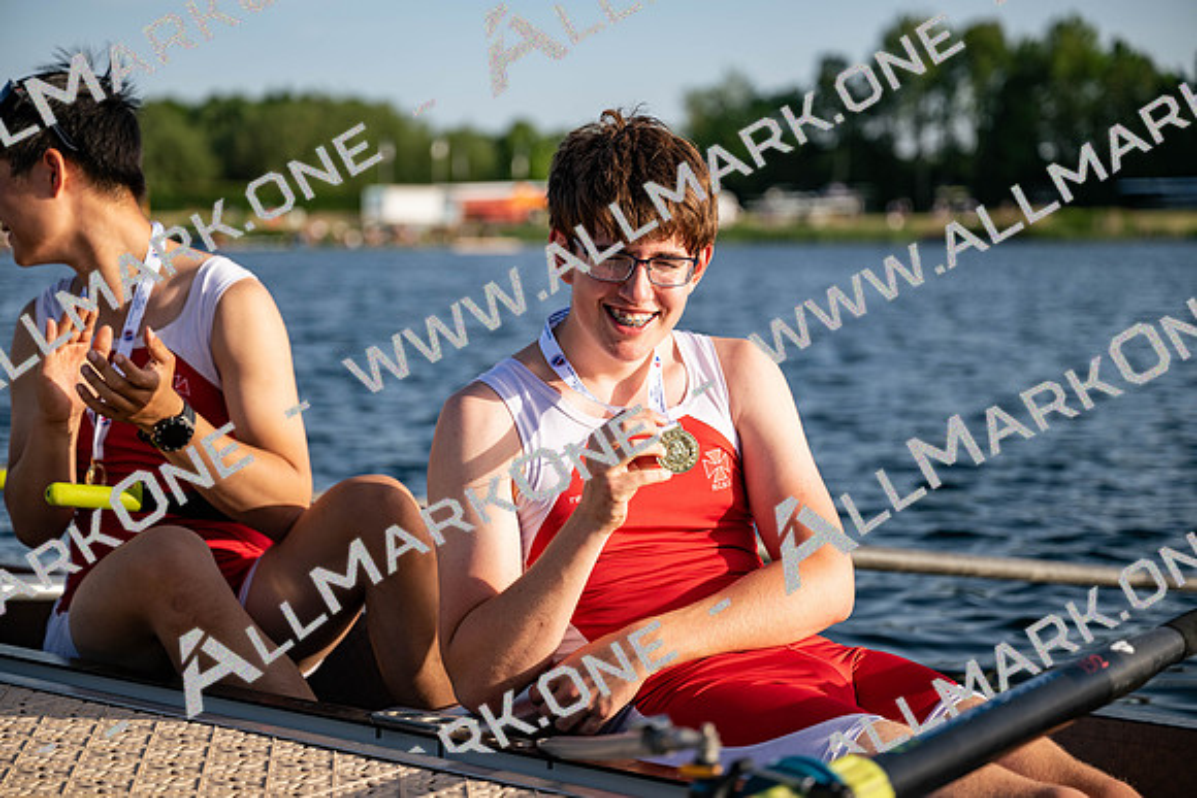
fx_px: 2328
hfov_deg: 28.8
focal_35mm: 70
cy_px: 399
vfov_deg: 19.5
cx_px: 598
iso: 64
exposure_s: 1/1600
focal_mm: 70
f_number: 2.8
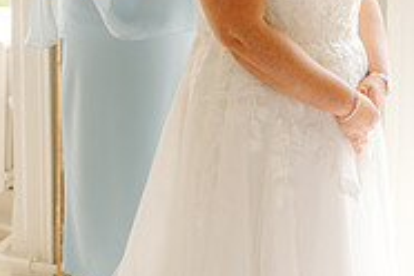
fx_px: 1253
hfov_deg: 18.7
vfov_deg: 12.4
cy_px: -28
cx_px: 120
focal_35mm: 109
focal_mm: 35
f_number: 2
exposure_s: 1/400
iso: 100
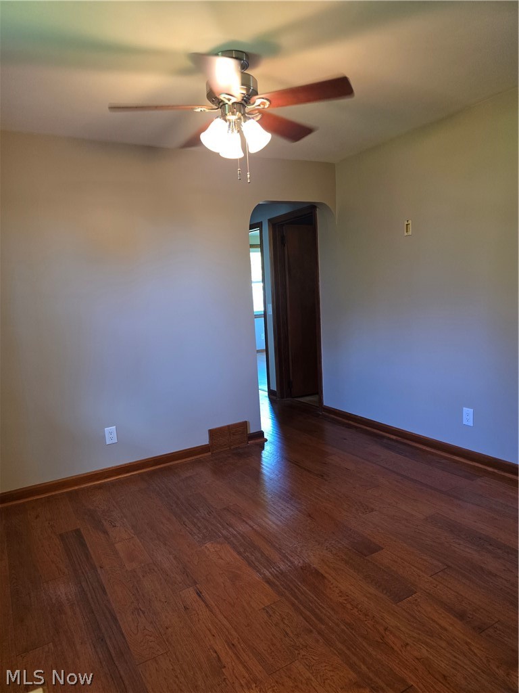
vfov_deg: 73.9
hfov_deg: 58.9
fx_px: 460
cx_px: 260
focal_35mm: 23
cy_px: 346
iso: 320
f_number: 1.7
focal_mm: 6.3
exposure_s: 1/120
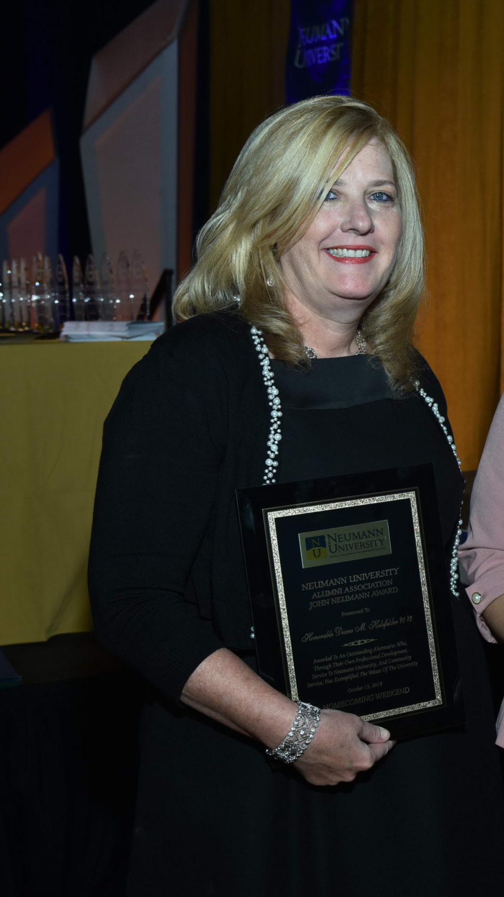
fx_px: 1331
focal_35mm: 56
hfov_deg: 19.9
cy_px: 443
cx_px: 628
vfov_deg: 37.2
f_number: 8
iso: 640
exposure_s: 1/60
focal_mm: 35
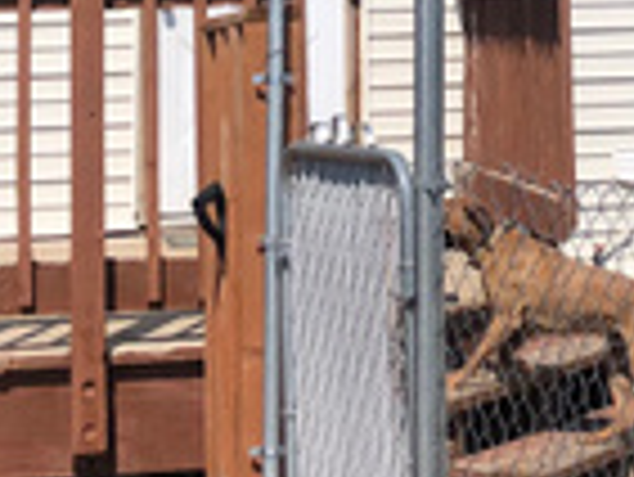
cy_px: -342
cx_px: 499
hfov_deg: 15.4
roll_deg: +1.8
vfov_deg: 11.0
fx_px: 2328
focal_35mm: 127
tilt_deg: +10.1
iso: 25
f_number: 1.8
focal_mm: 3.99
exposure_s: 1/4425
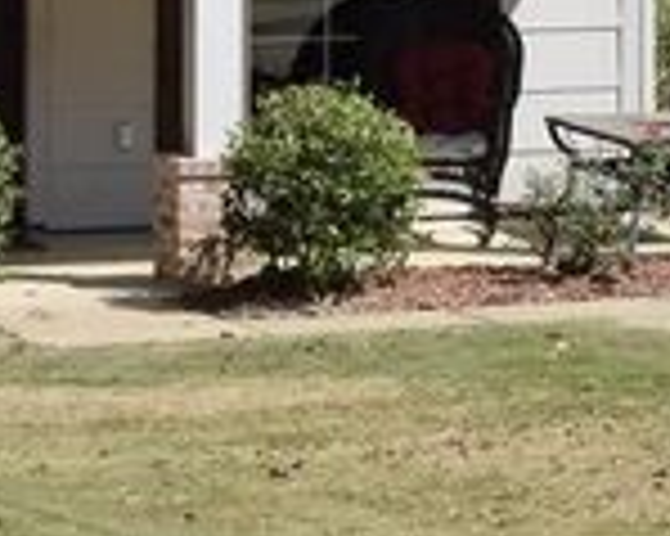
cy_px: -718
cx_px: 760
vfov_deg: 5.0
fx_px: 5929
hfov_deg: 6.4
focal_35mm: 299
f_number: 10
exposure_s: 1/400
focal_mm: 31
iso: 200
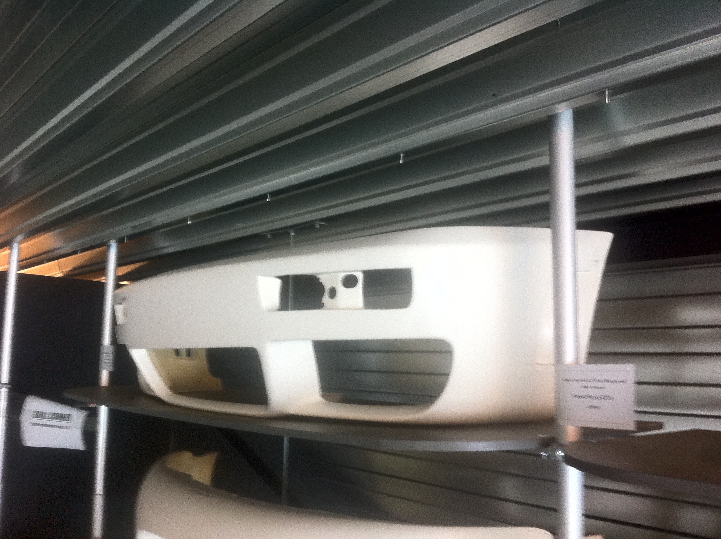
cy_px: 270
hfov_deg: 52.7
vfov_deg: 40.6
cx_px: 360
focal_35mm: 35
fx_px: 728
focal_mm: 3.85
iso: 125
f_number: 2.8
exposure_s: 1/15
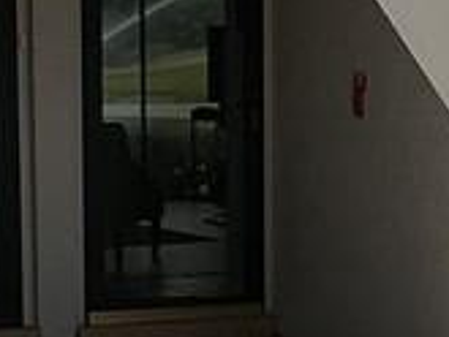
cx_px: 152
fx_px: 2336
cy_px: 272
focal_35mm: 180
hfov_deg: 11.0
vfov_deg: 8.2
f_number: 1.8
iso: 25
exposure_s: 1/2227
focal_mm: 3
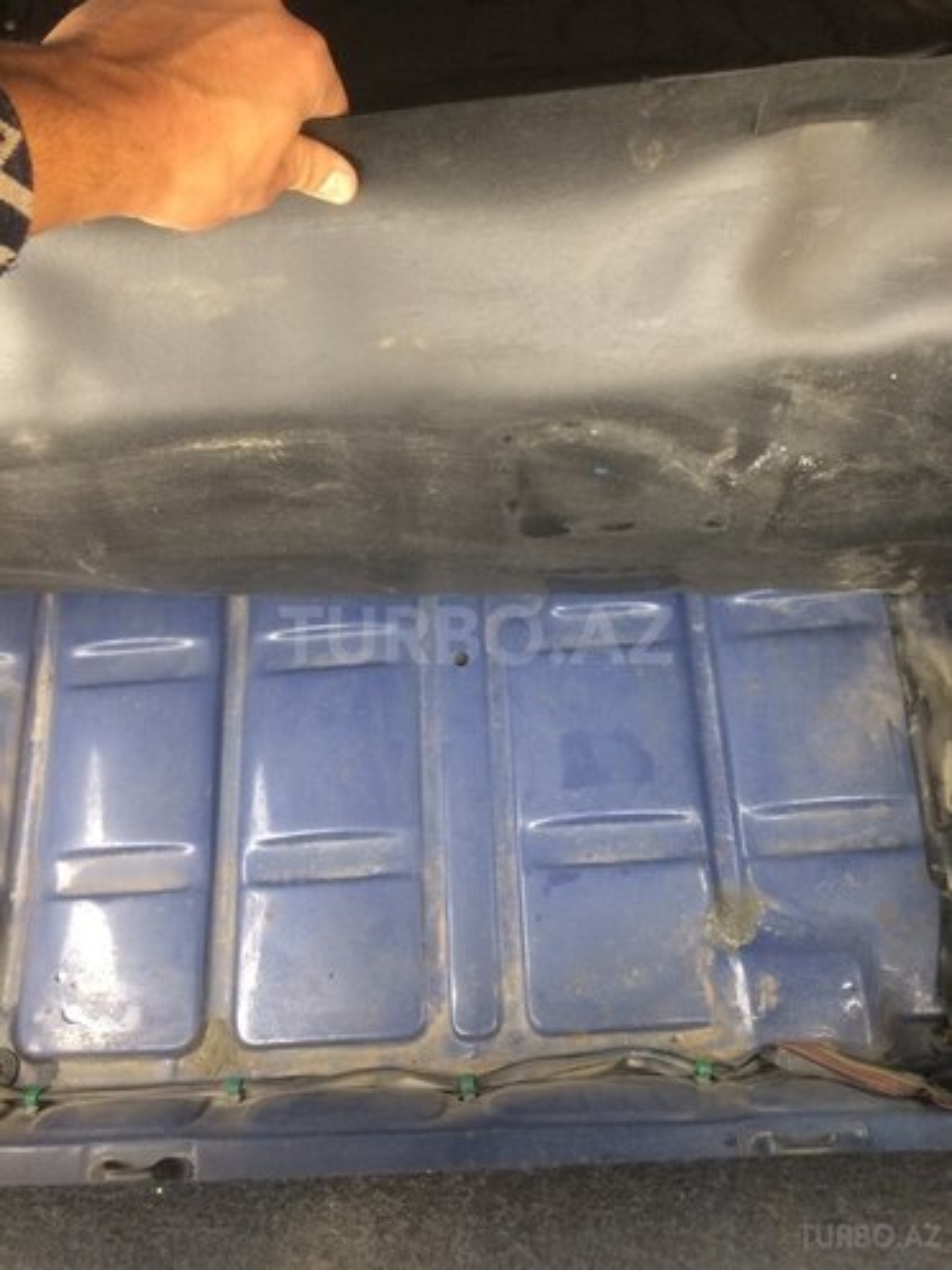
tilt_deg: -70.2
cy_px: 635
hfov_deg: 48.2
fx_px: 1063
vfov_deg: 61.7
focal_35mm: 29
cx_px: 476
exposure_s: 1/33
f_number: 2.2
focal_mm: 4.15
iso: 64
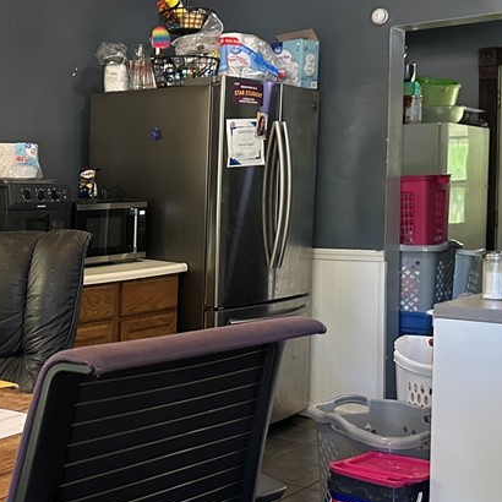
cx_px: 87
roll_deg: +0.0
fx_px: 870
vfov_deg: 32.2
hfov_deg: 31.2
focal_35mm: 53
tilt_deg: -4.8
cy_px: 273
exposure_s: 1/60
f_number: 1.78
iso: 640
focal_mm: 6.86
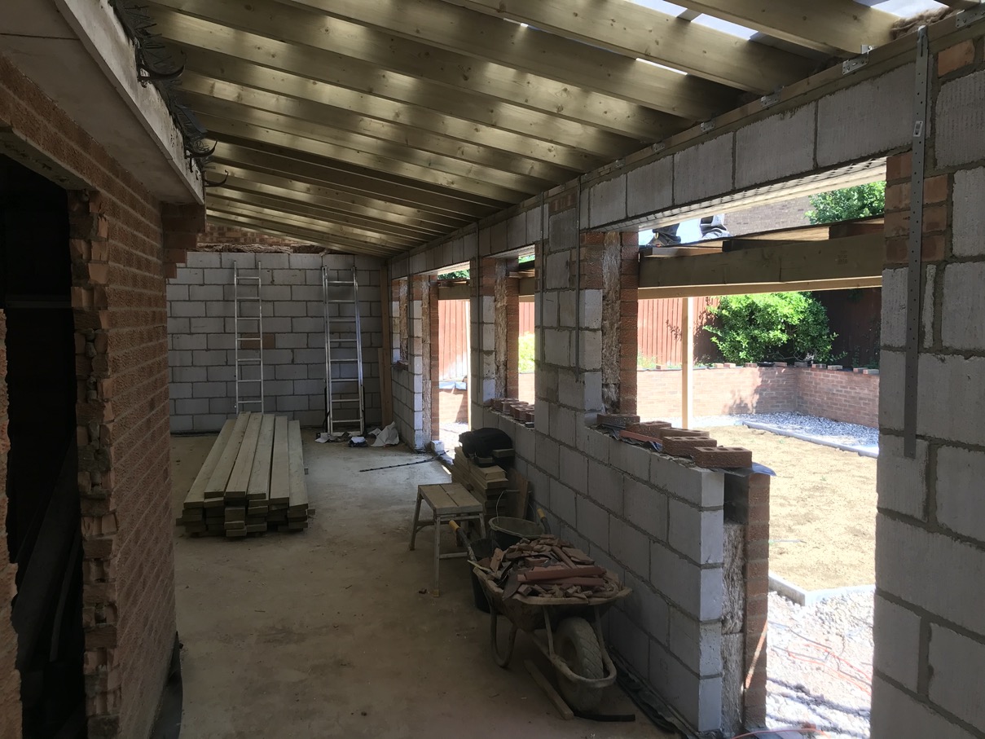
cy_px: 370
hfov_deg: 63.4
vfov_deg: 49.8
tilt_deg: -3.7
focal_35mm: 28
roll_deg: +0.6
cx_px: 492
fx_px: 797
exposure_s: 1/181
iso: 20
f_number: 1.8
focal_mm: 3.99
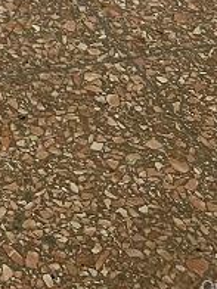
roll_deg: +0.9
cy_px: -454
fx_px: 1137
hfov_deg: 9.9
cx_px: -251
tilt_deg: -12.9
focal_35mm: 136
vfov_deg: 11.4
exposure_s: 1/60
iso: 160
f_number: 1.5
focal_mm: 5.7
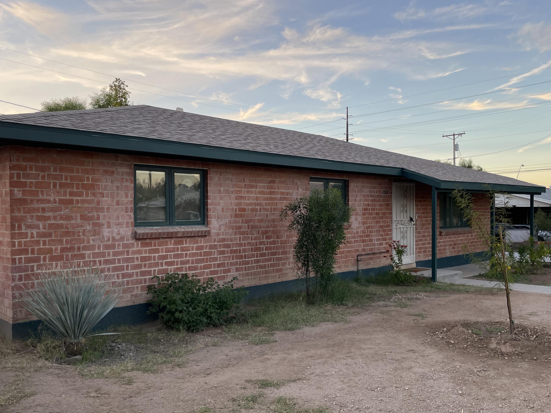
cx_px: 284
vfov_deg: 46.7
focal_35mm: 30
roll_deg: -1.6
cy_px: 225
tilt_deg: +0.8
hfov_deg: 60.0
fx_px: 478
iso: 32
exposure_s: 1/195
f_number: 1.6
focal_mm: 4.2
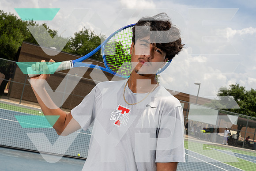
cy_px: 86
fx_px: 334
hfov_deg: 41.9
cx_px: 128
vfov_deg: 28.7
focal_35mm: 47
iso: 100
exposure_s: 1/250
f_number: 11
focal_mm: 47
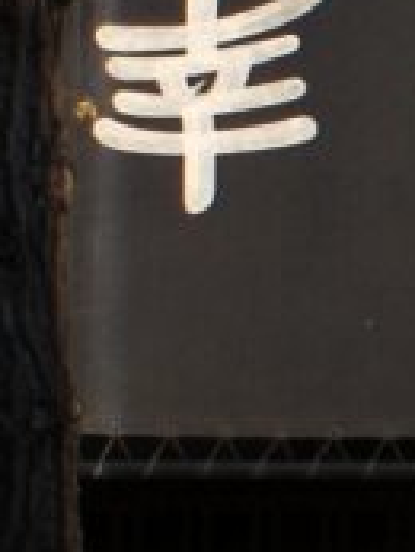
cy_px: 660
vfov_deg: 12.8
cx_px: 498
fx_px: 2395
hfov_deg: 9.8
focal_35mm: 150
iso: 100
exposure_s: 1/160
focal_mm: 18
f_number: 10
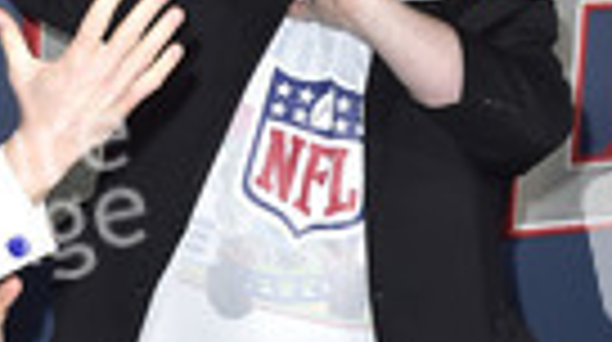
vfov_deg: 8.7
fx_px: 2204
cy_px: 446
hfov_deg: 15.6
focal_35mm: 136
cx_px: 47
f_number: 6.3
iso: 500
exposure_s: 1/250
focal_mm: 44
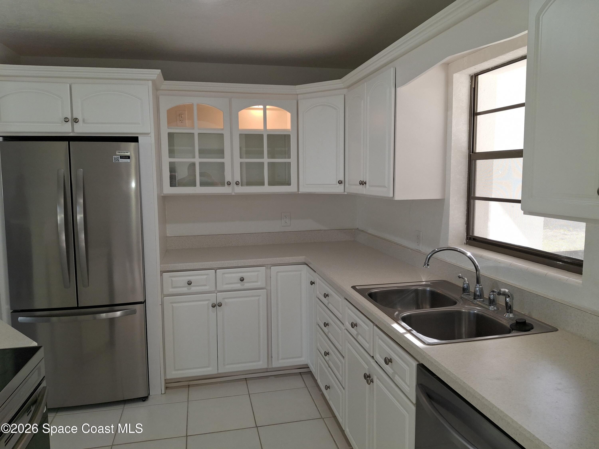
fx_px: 433
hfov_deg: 69.4
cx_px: 300
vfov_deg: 54.9
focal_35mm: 25
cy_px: 224
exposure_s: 1/120
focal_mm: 4.69
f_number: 1.8
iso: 50
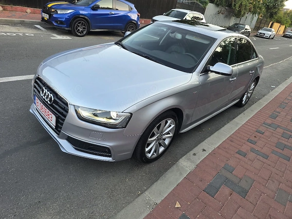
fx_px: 194
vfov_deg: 58.9
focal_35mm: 23
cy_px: 110
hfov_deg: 73.9
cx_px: 146
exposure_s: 1/101
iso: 40
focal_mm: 6.3
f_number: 1.7
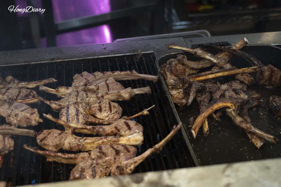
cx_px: 140
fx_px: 468
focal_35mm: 60
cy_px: 94
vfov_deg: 22.6
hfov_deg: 33.4
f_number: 5.6
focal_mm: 60
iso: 12800
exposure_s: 1/160
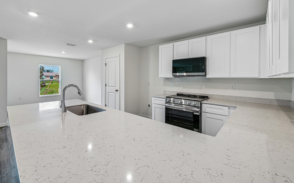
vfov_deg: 74.6
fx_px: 120
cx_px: 140
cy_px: 83
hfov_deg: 101.4
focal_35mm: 15
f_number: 8
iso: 400
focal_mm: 14
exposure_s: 1/20
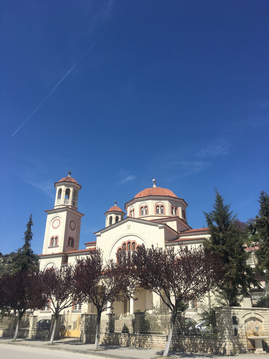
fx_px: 300
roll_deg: +0.2
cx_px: 134
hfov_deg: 48.2
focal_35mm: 29
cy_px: 180
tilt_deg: +24.9
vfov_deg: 61.7
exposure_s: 1/2198
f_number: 2.2
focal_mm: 4.15
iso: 25
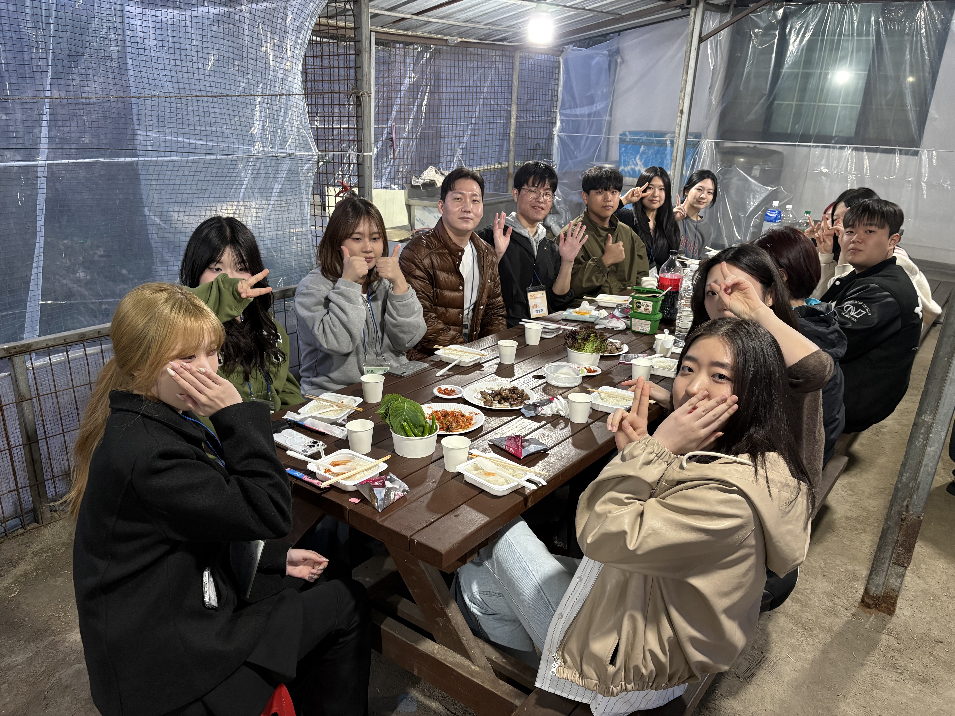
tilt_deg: -20.7
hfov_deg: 67.3
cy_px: 358
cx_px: 478
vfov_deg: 53.1
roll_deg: -0.9
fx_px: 717
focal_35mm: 26
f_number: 1.6
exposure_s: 1/60
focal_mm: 5.96
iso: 320
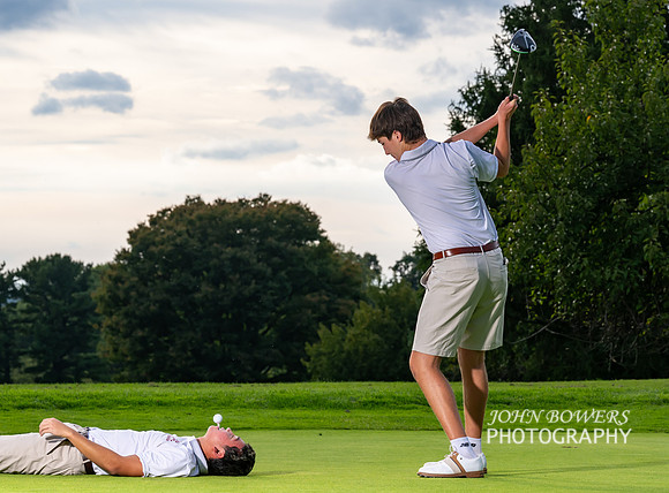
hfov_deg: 14.0
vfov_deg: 10.3
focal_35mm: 142
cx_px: 378
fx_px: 2728
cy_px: 237
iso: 160
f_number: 6.3
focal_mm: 81
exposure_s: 1/500
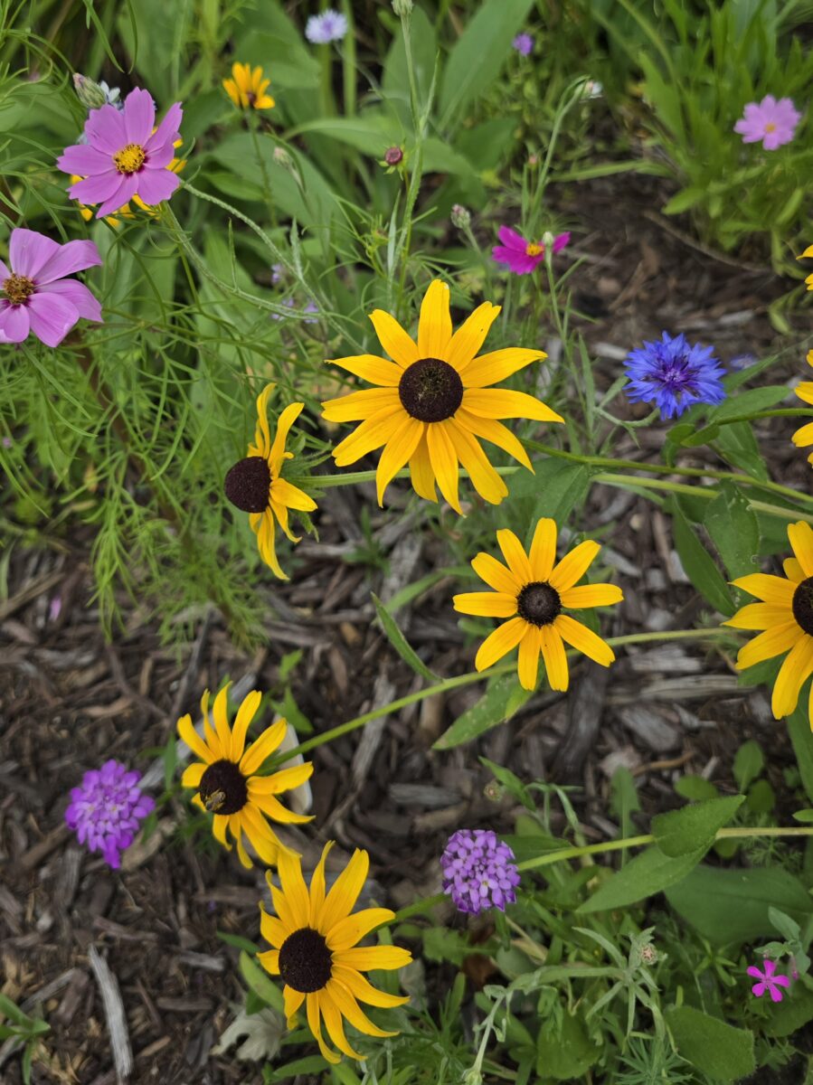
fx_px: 721
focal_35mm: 23
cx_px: 406
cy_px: 542
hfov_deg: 58.8
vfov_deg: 73.9
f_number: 1.7
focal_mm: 6.3
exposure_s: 1/385
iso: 12
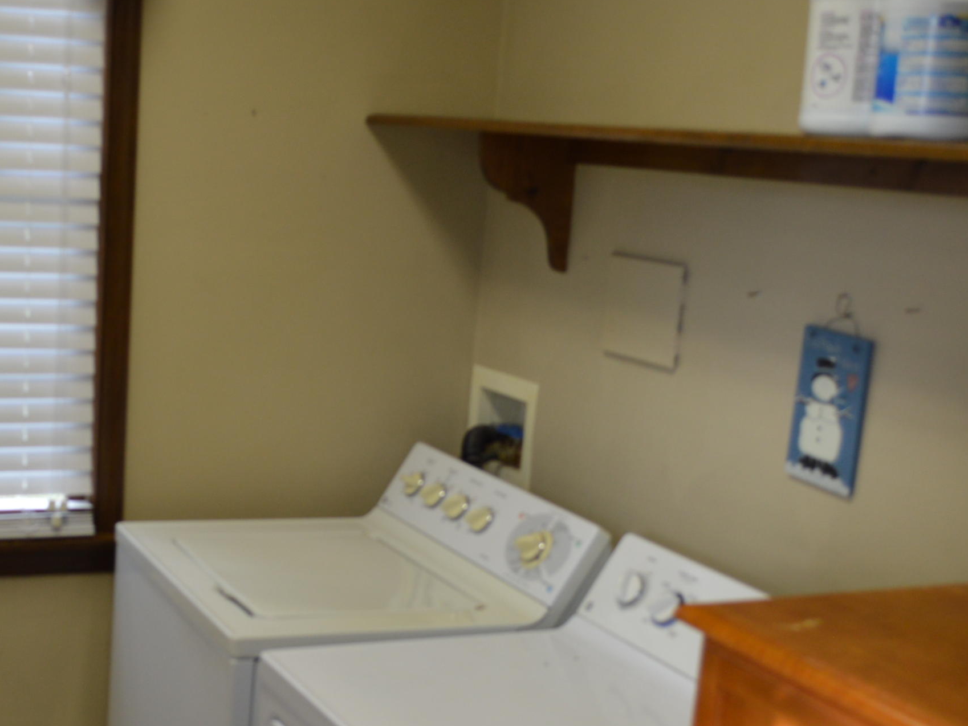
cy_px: 491
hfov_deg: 33.8
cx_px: 279
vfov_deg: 25.9
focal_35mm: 56
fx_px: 1566
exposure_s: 1/80
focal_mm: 22
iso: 400
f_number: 4.5
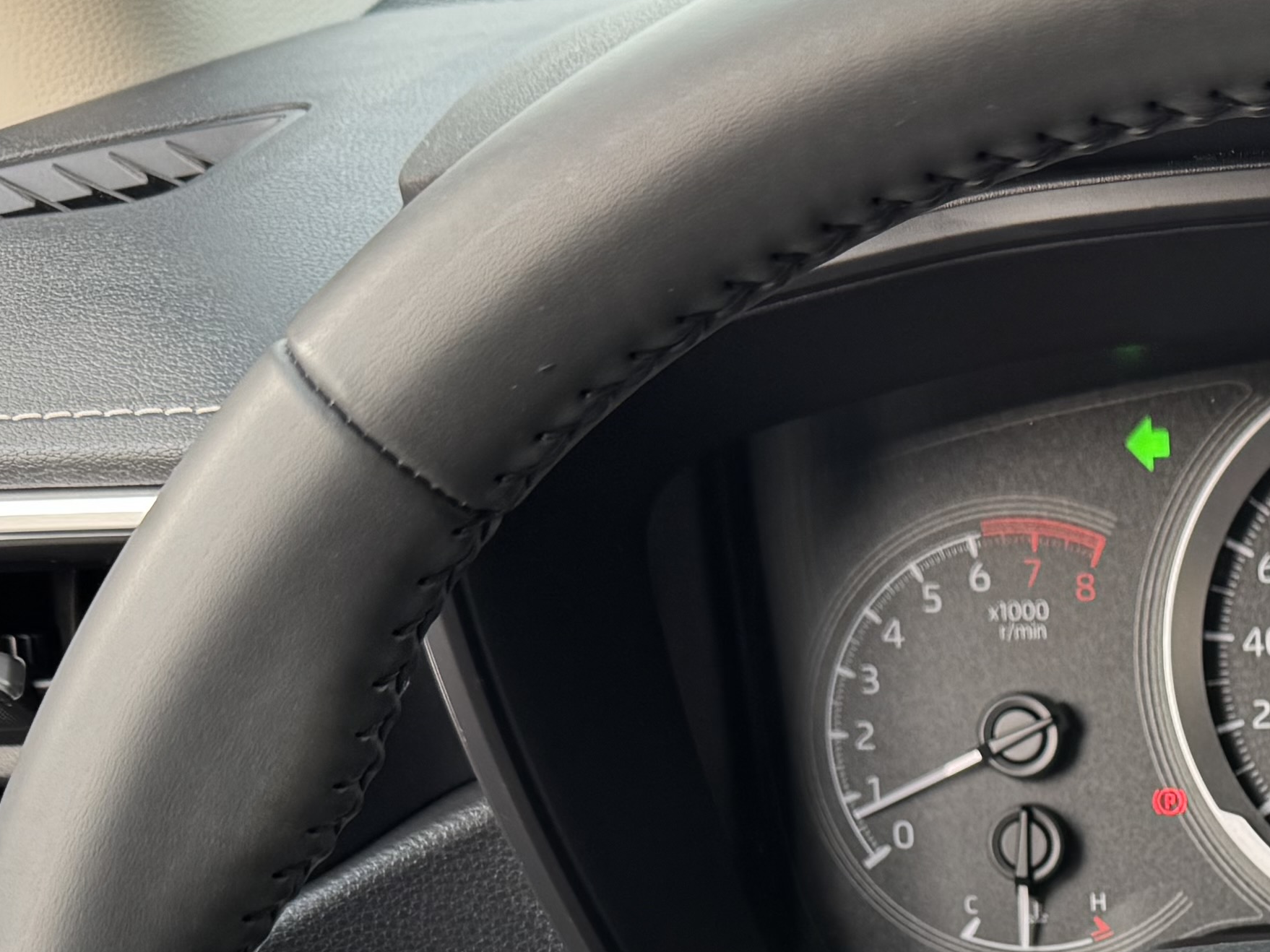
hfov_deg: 23.3
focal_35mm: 78
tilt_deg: -33.5
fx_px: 2861
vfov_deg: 17.3
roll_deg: +4.4
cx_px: 1435
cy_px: 1360
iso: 64
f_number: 1.78
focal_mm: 6.76
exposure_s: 1/155
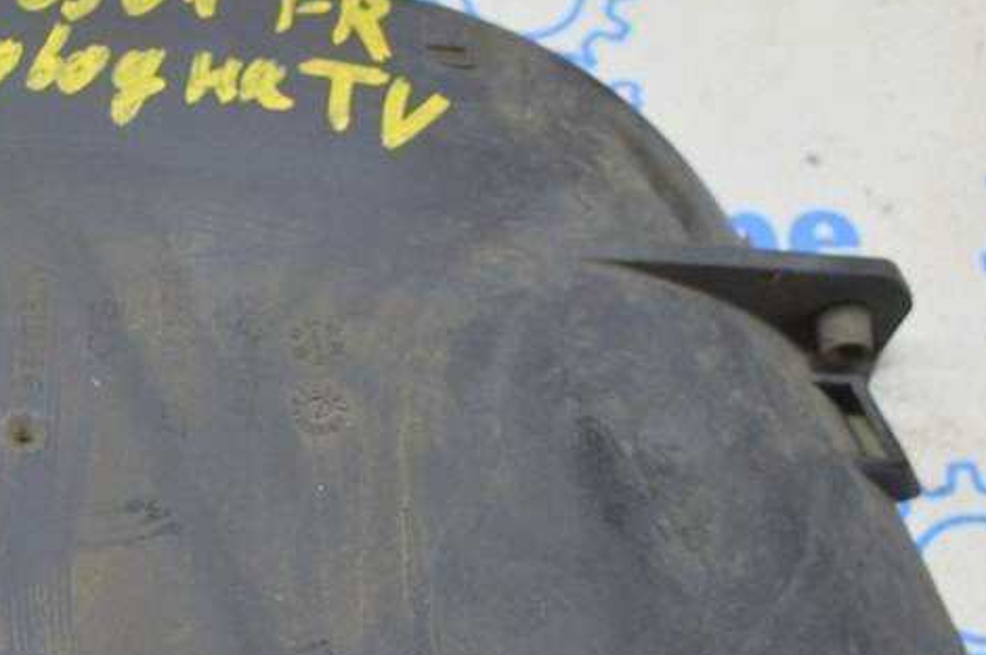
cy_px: 492
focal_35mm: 85
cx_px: 212
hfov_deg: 23.6
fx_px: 2325
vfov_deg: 15.9
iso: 400
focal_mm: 26
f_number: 5.6
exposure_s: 1/20
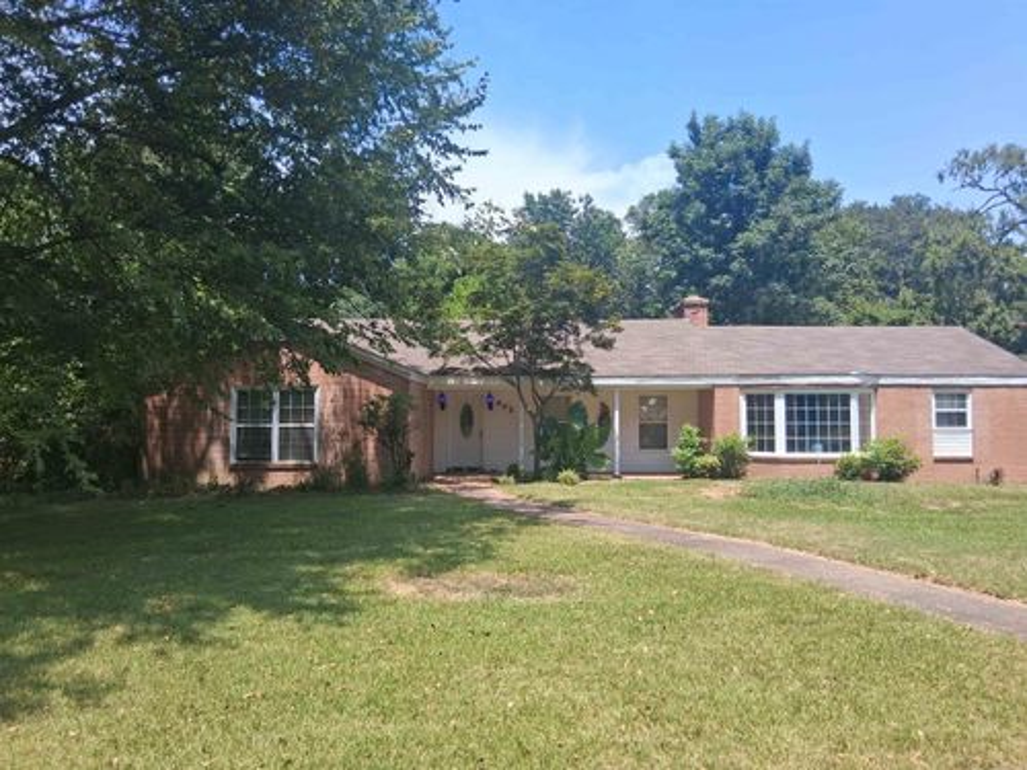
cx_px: 514
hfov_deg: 67.3
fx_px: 771
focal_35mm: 26
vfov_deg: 53.1
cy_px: 385
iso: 25
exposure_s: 1/392
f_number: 1.8
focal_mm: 3.98
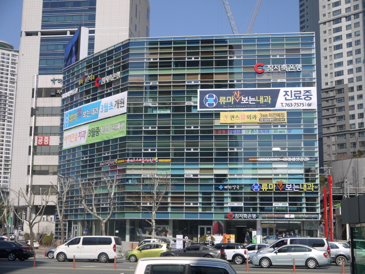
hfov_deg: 36.8
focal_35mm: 52
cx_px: 182
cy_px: 137
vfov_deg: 28.0
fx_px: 548
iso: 100
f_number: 5.6
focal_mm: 26
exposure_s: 1/800
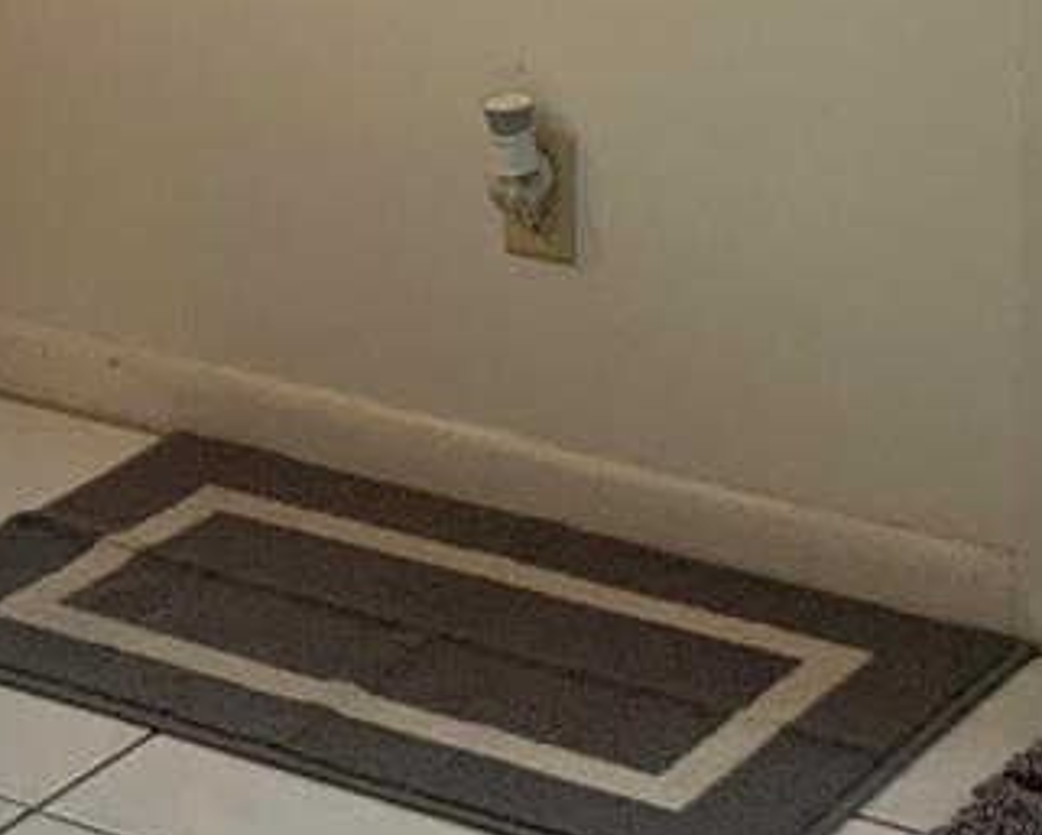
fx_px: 4350
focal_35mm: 141
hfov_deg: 13.4
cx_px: -88
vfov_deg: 10.7
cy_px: -318
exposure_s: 1/120
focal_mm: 3
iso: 64
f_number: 1.8
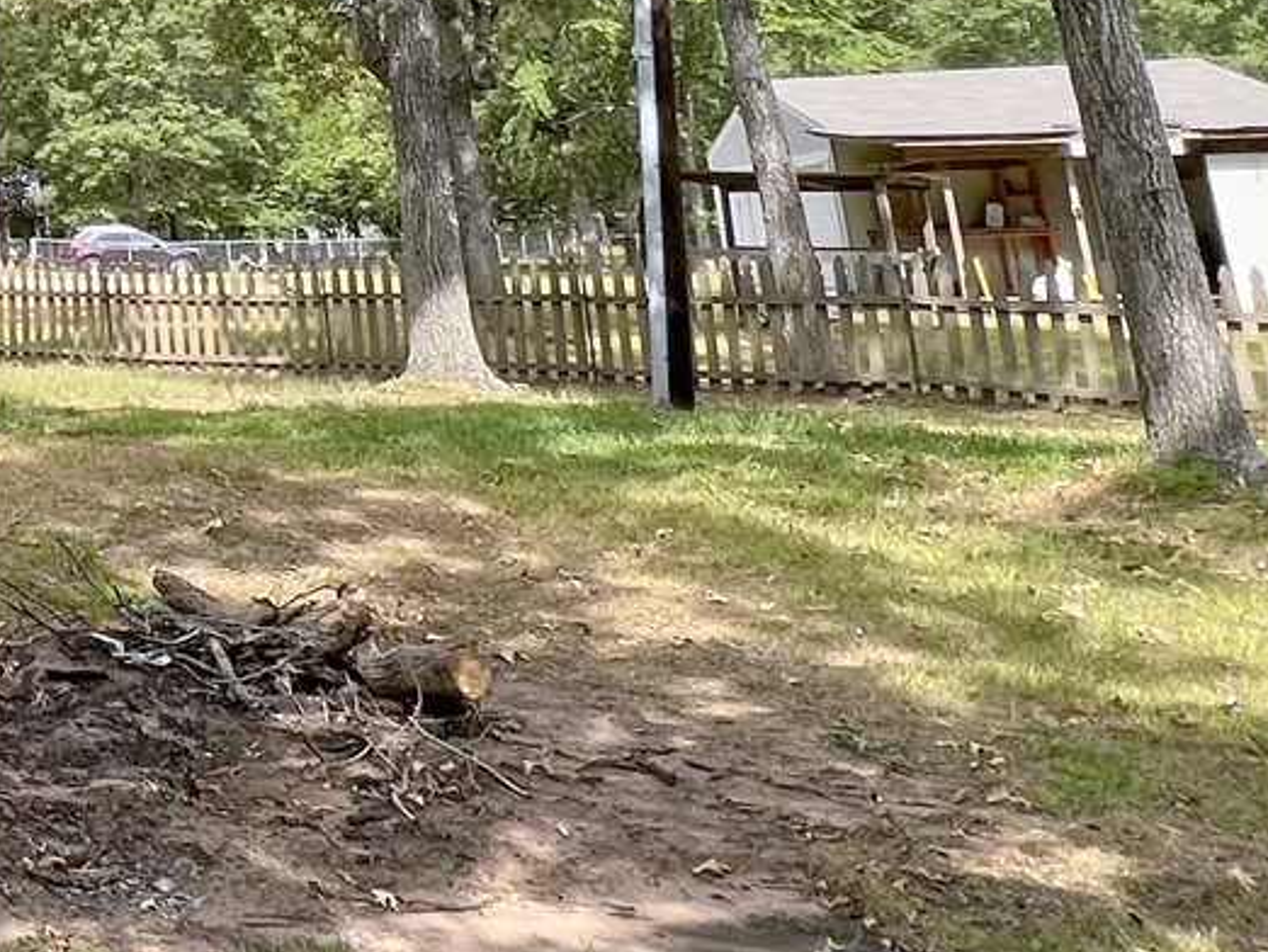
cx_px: -493
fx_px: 1869
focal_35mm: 51
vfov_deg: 25.6
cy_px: -192
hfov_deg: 28.5
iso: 32
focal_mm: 1.57
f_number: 1.8
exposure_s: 1/1206
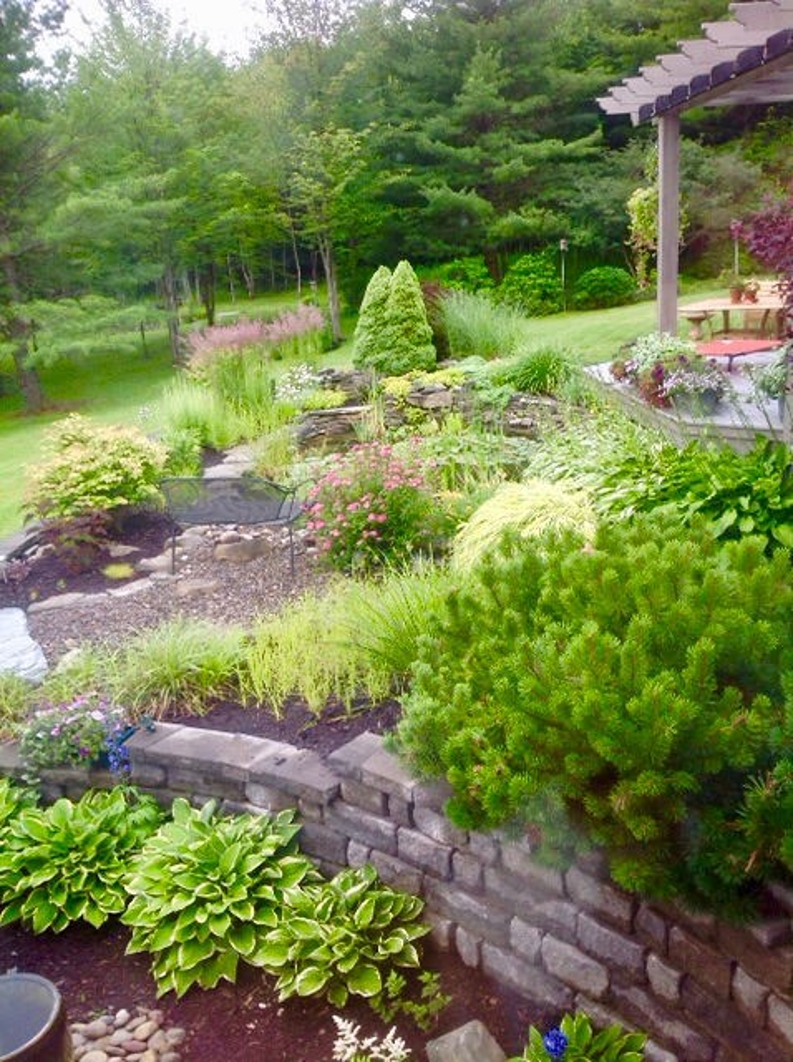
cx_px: 396
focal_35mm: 35
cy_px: 531
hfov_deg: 40.6
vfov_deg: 52.7
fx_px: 1072
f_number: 2.4
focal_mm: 4.28
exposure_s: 1/40
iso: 64
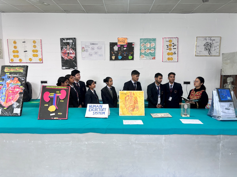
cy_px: 88
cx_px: 118
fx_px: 178
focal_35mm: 26
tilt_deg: -6.5
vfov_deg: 53.1
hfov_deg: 67.3
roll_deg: -0.2
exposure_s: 1/50
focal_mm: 5.96
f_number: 1.6
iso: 200
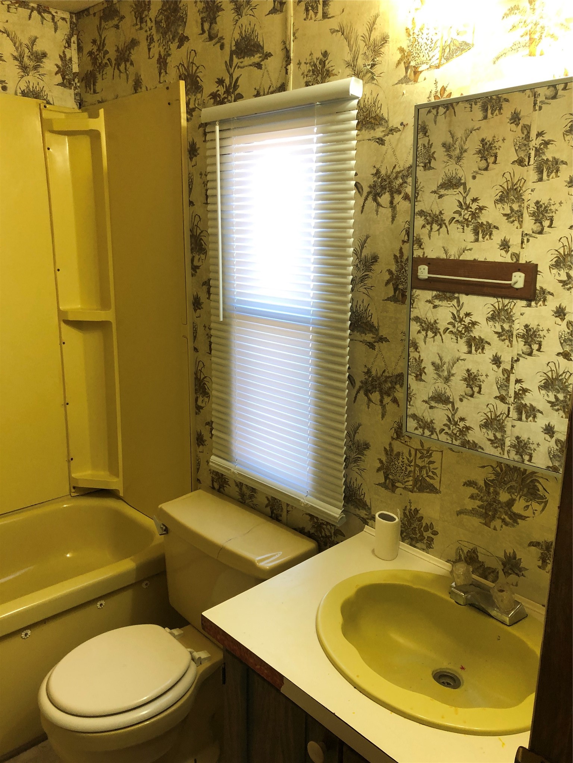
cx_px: 286
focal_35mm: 28
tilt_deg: -11.1
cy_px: 382
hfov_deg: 49.7
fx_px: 618
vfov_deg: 63.4
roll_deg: +0.2
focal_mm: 4
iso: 32
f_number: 1.8
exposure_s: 1/30
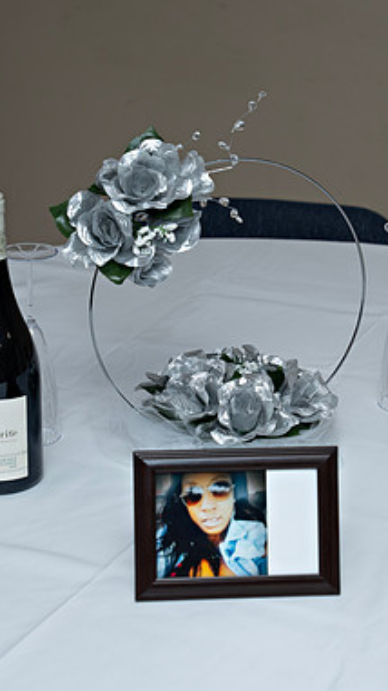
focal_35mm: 102
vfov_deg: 21.0
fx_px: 1868
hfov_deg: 11.8
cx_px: 263
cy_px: 349
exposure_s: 1/160
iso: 500
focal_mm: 64
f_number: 5
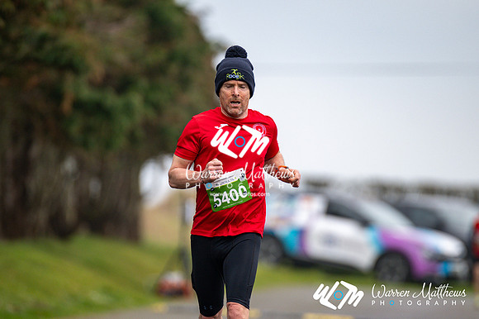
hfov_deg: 4.6
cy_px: 160
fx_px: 5984
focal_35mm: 450
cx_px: 240
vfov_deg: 3.1
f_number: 2.8
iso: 360
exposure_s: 1/1600
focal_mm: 300
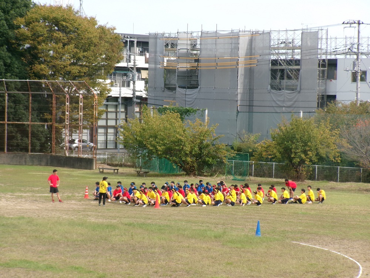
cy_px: 139
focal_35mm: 142
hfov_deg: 13.9
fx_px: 1518
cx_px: 185
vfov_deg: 10.4
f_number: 6.3
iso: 100
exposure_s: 1/150
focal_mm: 25.5
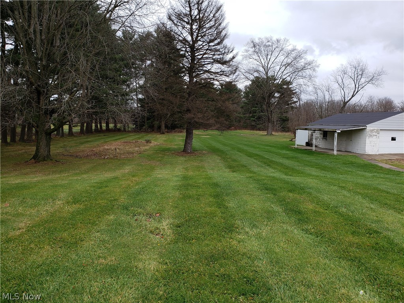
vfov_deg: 53.1
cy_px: 152
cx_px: 202
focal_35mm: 26
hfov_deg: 67.3
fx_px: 303
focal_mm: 4.3
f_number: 2.4
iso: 50
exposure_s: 1/206
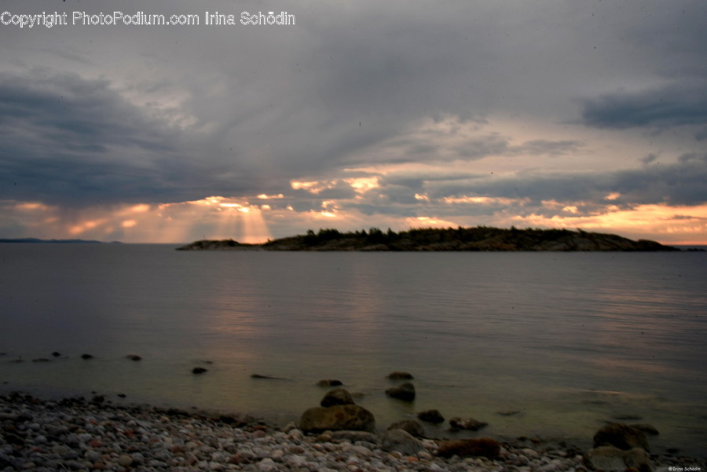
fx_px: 864
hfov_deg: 44.5
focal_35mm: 44
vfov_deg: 30.5
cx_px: 354
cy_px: 236
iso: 100
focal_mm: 44
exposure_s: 1.3
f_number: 29
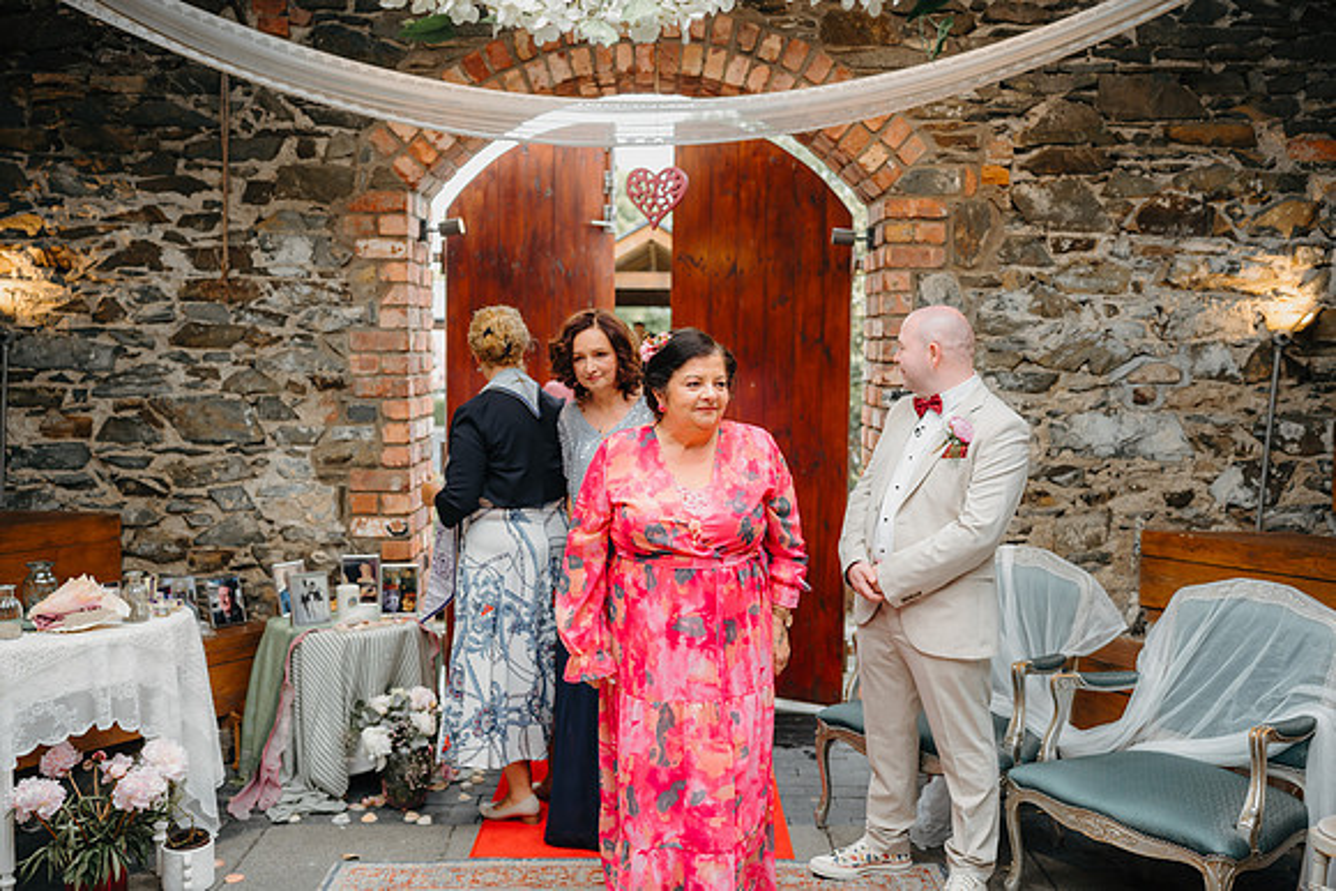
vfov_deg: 37.9
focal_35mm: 35
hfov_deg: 54.4
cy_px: 446
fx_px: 1299
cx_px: 668
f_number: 2
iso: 100
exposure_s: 1/200
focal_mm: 35
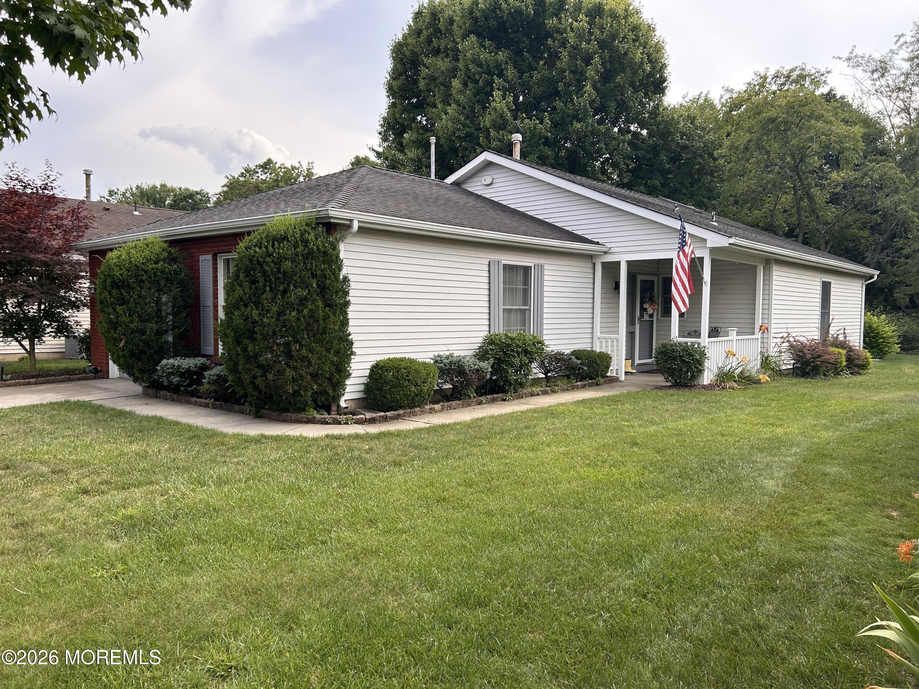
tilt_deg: -2.8
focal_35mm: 26
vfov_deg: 53.1
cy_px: 344
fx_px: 690
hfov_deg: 67.3
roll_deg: +0.0
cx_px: 460
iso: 50
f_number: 1.5
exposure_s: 1/775
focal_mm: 5.7
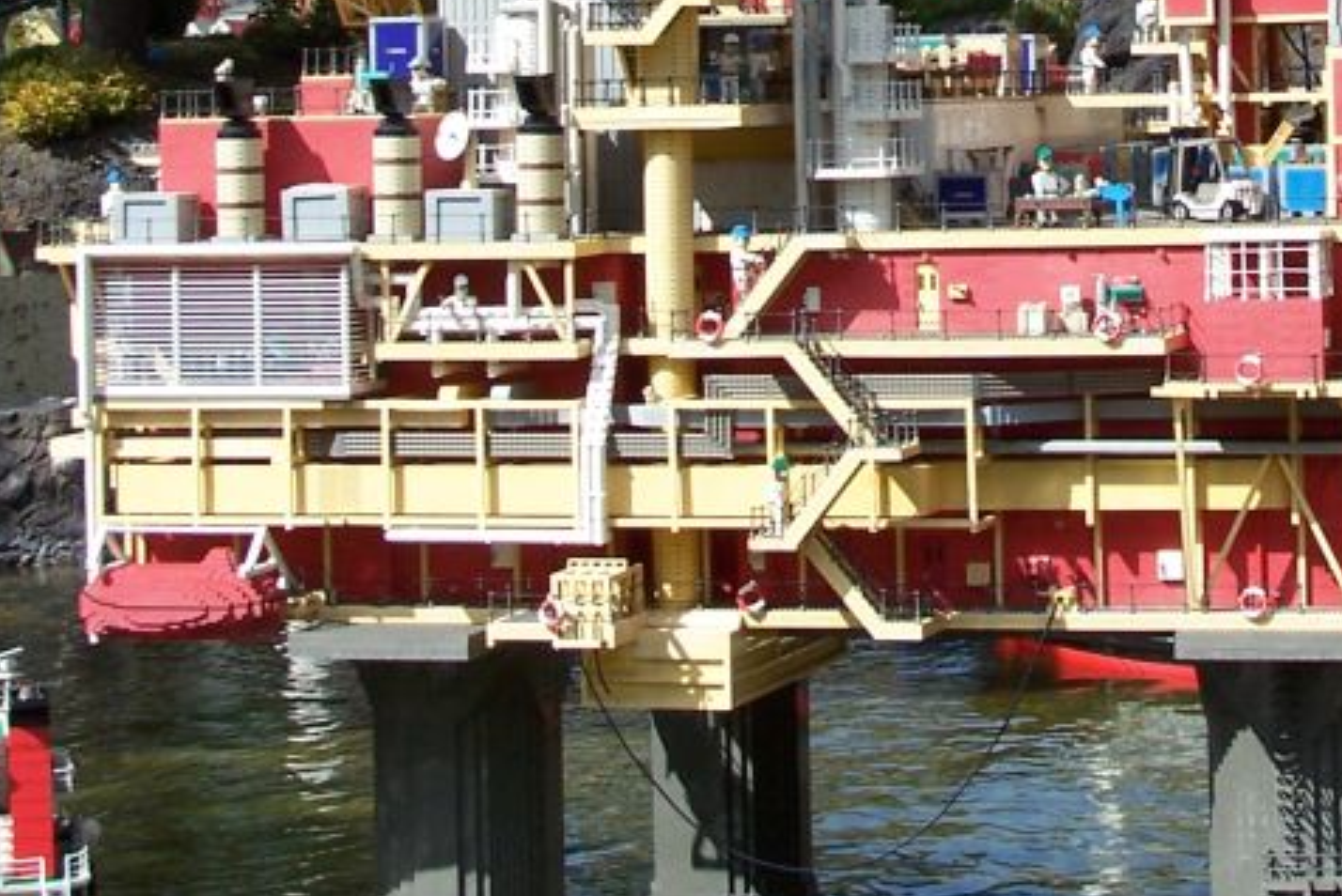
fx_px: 4252
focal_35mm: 114
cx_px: 1145
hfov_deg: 17.7
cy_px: -87
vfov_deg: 11.9
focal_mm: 8.5
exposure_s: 1/750
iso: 80
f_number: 4.5
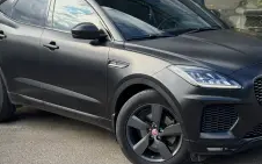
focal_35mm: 81
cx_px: 141
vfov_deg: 16.1
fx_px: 578
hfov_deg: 25.5
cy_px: 59
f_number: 1.78
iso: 64
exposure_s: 1/354
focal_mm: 6.76
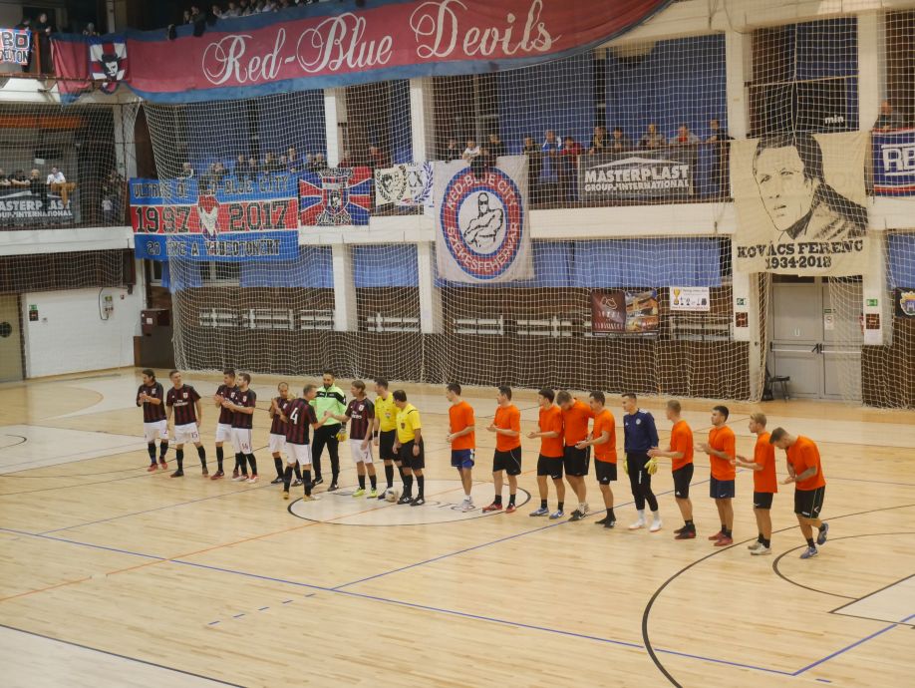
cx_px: 458
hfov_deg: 32.2
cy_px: 344
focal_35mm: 60
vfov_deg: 24.4
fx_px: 1587
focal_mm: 30
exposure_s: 1/60
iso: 2500
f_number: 5.4
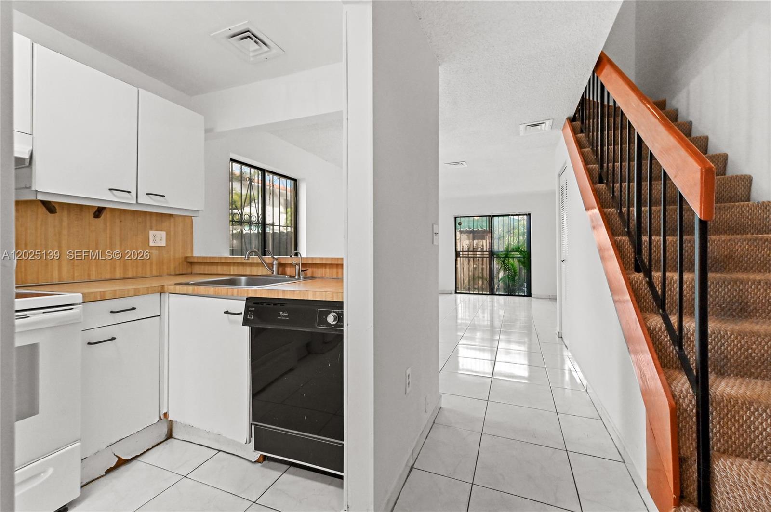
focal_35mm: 14
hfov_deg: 104.3
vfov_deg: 81.1
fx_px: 299
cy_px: 256
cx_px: 386
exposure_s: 1/60
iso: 1250
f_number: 9
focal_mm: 14
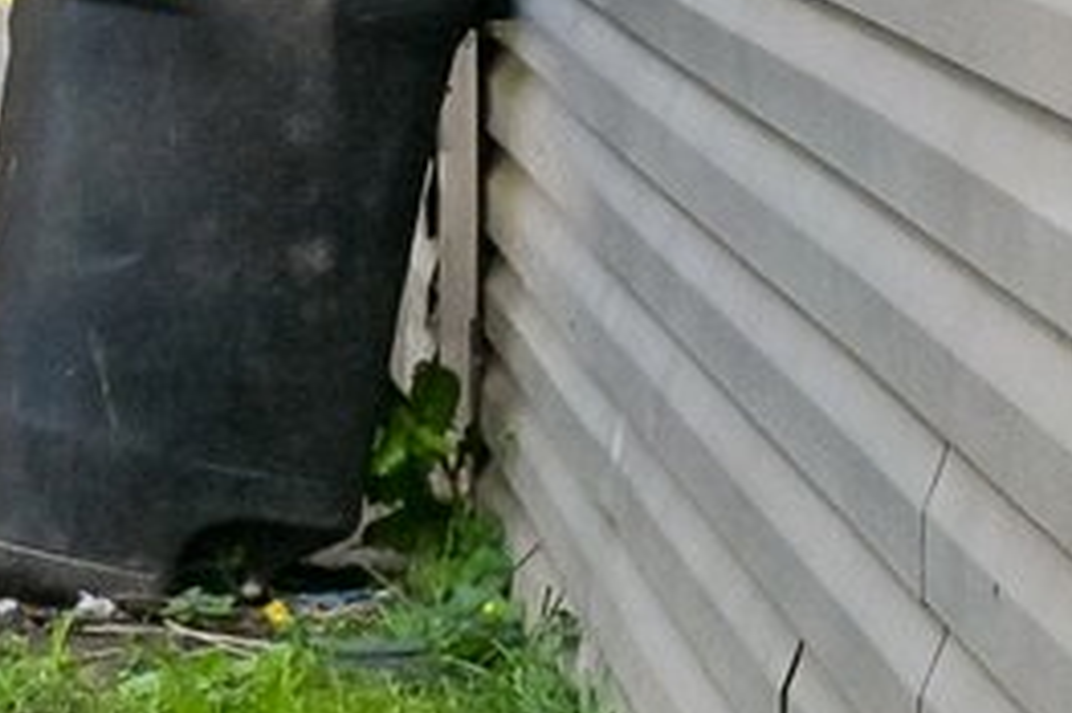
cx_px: -3053
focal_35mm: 156
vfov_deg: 8.4
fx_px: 4642
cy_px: -593
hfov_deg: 8.3
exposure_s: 1/2500
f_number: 6.3
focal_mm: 20
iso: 1000
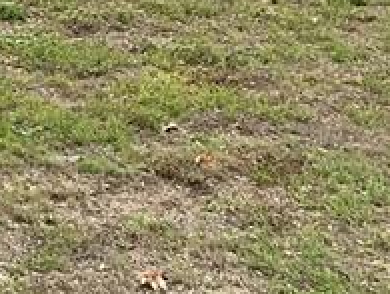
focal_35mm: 152
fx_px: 1716
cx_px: -116
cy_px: -114
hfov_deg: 12.6
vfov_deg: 9.6
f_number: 1.8
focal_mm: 3
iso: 25
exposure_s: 1/883
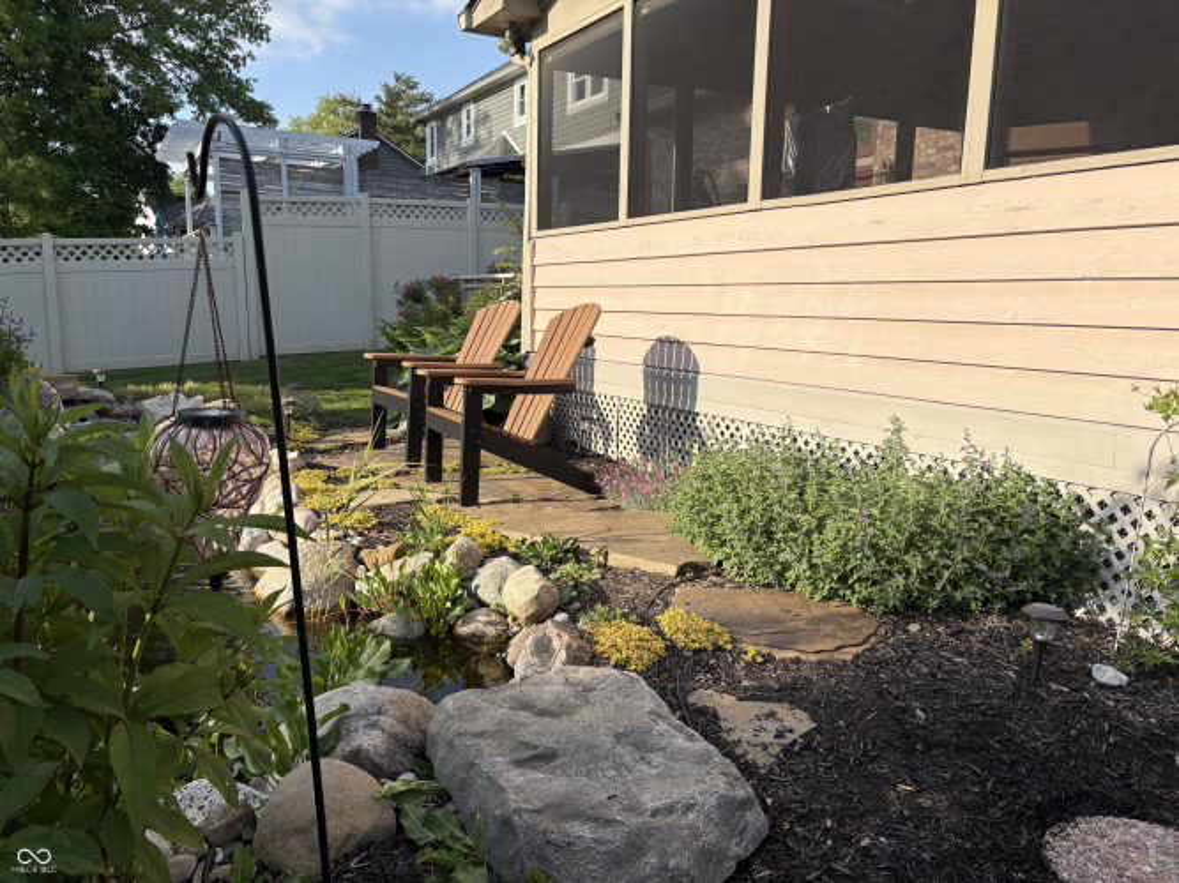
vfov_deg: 53.0
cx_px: 590
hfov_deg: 67.3
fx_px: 885
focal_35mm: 26
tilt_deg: -9.0
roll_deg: -1.0
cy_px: 442
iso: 50
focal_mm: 5.96
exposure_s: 1/2639
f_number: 1.6
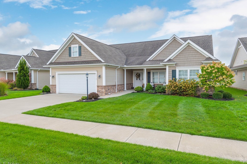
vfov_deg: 51.2
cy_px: 82
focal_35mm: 25
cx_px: 123
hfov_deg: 71.6
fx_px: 171
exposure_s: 1/640
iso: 200
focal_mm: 24
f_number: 9
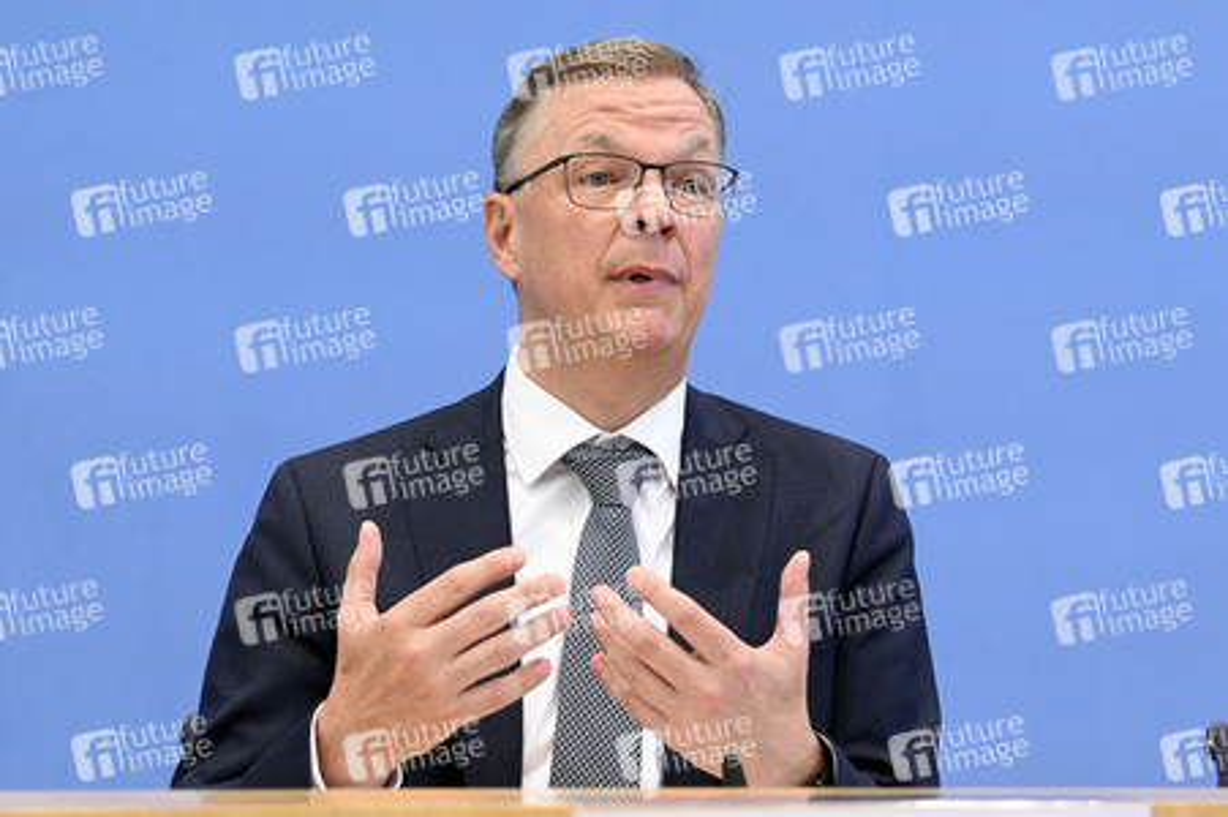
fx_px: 2659
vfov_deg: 17.5
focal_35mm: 78
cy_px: 408
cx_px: 614
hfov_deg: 26.0
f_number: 5.6
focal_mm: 78
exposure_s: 1/640
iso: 5000
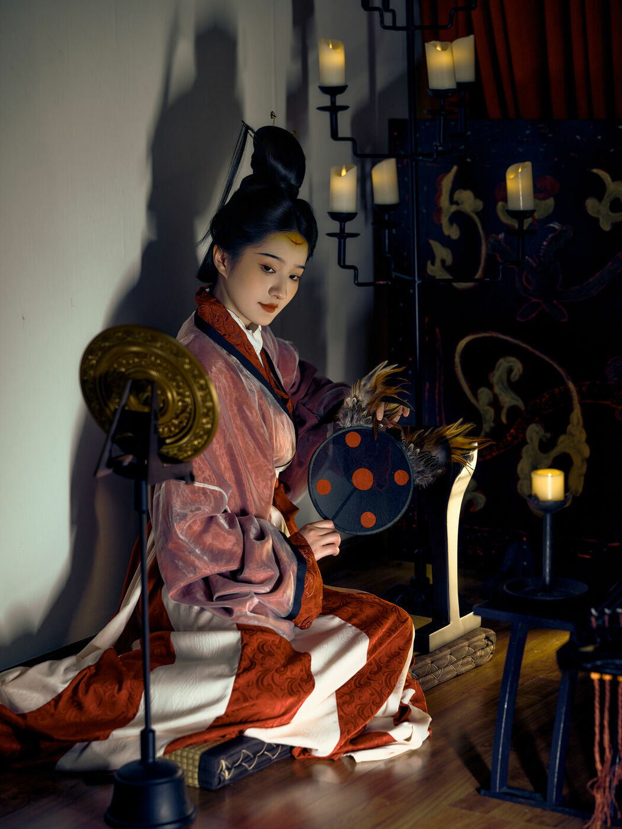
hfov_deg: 17.0
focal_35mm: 87
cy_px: 414
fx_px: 2084
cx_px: 311
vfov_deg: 22.5
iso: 800
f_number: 4
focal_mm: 110
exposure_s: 1/200
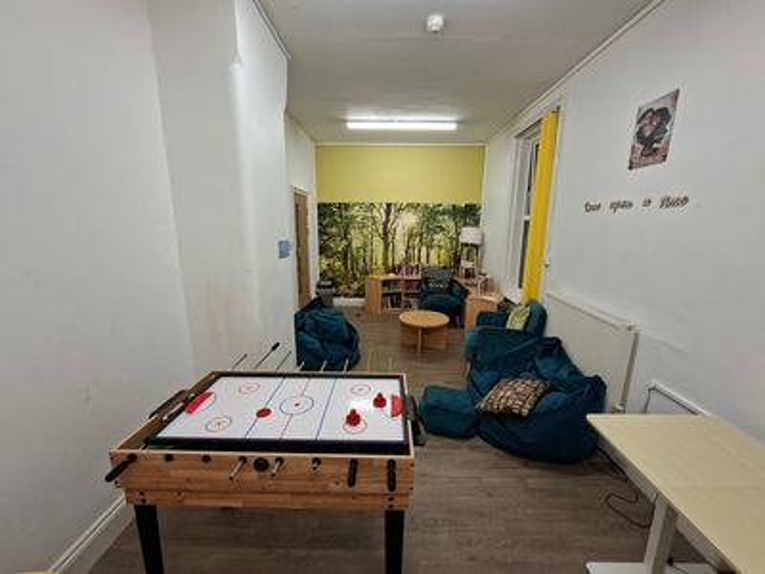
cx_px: 382
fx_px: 287
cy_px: 287
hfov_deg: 106.2
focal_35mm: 13
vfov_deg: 89.9
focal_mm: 1.74
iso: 100
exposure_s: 1/50
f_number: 2.2
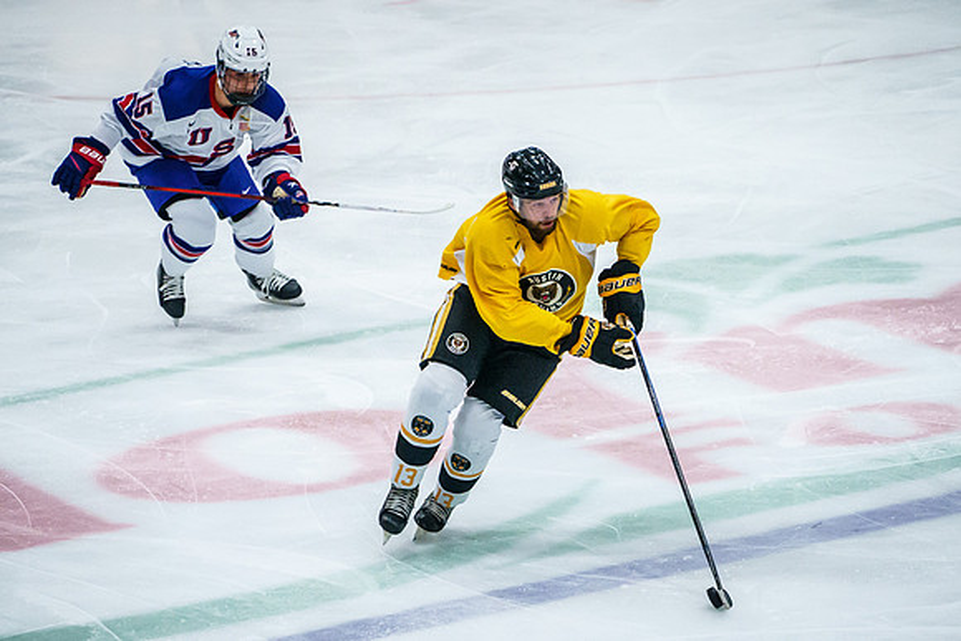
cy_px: 345
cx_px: 496
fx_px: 7801
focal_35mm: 292
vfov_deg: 4.7
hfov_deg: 7.0
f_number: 4.5
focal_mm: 200
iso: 12800
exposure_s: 1/1250
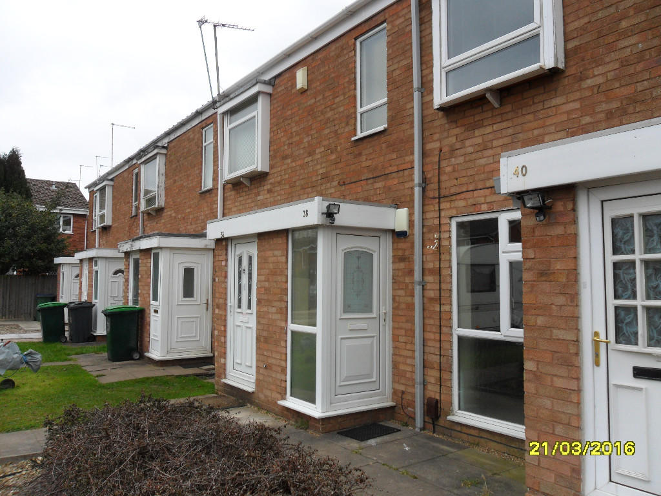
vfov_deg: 51.4
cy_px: 248
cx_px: 330
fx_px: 516
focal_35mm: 27
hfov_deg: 65.3
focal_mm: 4.9
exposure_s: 1/350
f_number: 3.5
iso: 80
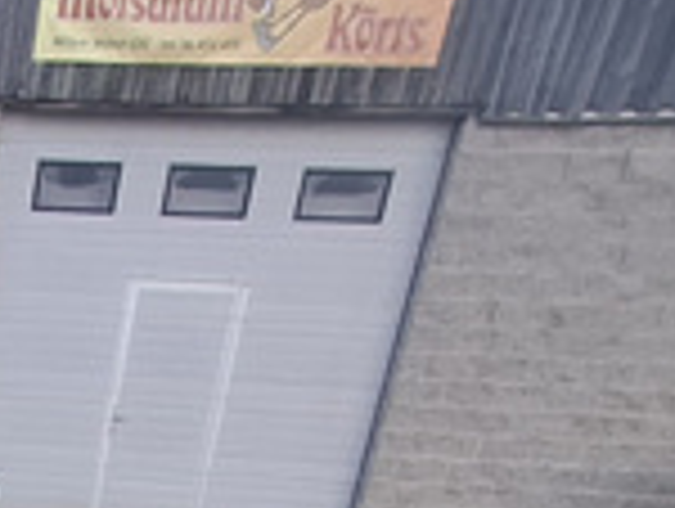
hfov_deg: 24.0
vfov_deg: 17.9
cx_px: -328
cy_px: 940
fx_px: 1250
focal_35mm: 64
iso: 80
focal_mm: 1.64
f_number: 2.2
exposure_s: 1/40
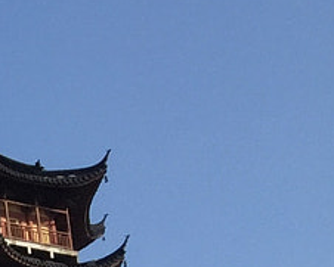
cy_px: 524
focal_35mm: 200
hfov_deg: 7.7
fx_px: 1978
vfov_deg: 7.4
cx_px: -839
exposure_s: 1/1883
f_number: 2.2
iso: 32
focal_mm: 4.15
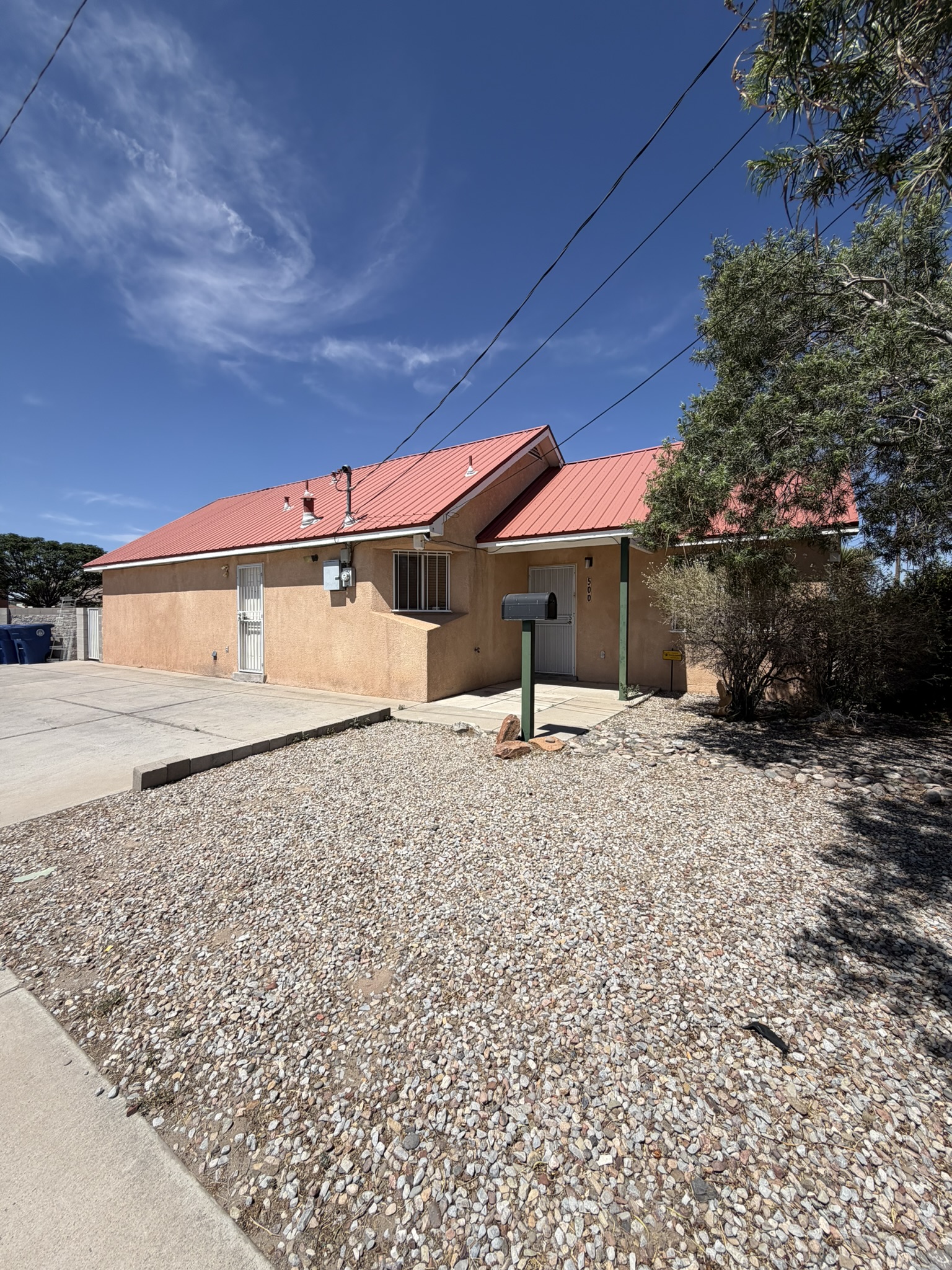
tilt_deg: -1.7
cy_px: 635
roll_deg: -0.8
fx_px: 513
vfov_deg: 102.1
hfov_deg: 85.7
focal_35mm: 14
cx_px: 476
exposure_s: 1/1167
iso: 20
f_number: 2.2
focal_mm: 2.22
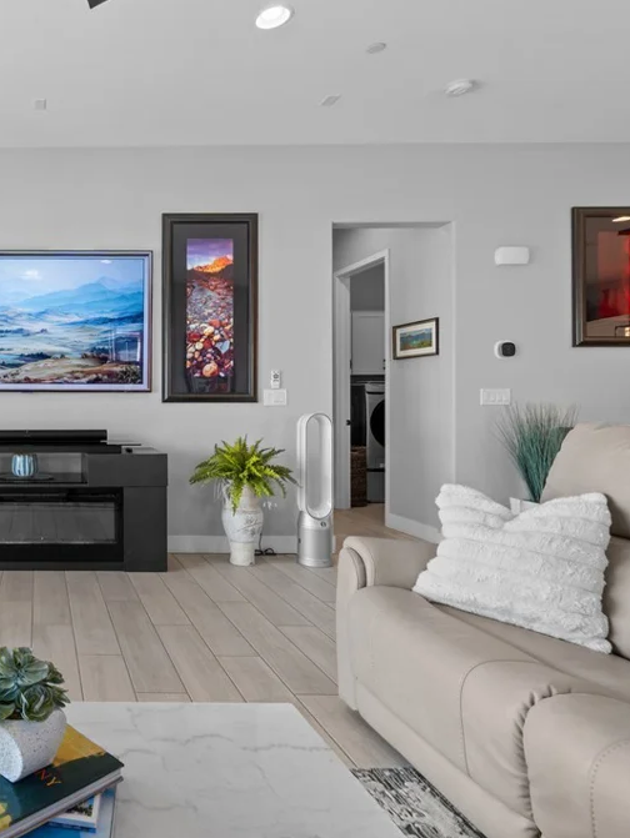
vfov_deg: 76.4
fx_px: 533
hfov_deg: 51.2
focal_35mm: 22
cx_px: 24
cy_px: 415
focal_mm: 10
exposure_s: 1/2.5
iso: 100
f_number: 9
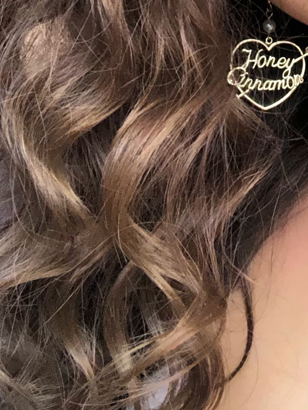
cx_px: 343
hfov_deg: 14.3
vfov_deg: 18.2
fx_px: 1197
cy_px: -110
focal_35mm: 101
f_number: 2.2
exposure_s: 1/120
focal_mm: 2.87
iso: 50
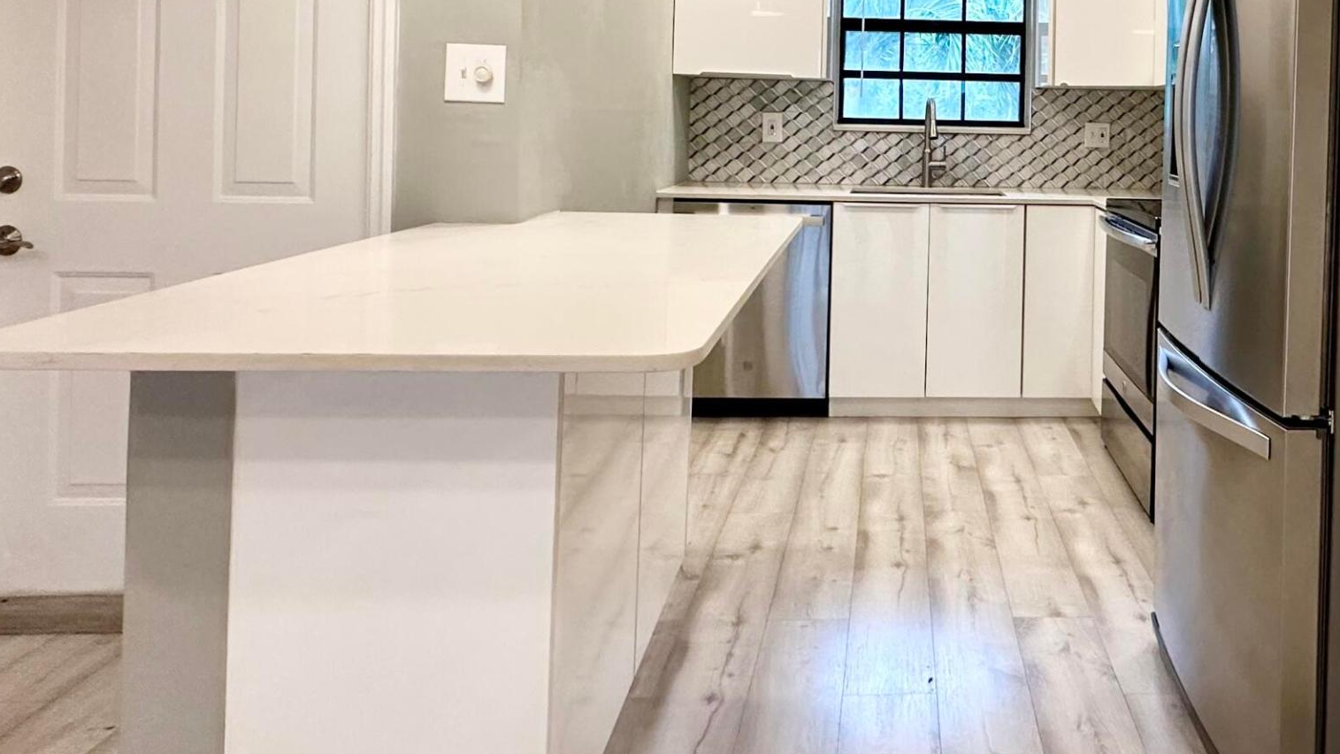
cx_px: 968
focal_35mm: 29
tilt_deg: +0.1
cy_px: 115
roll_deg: -1.7
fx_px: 1030
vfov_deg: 38.2
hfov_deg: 63.1
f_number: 2.2
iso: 250
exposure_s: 1/120
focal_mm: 2.22
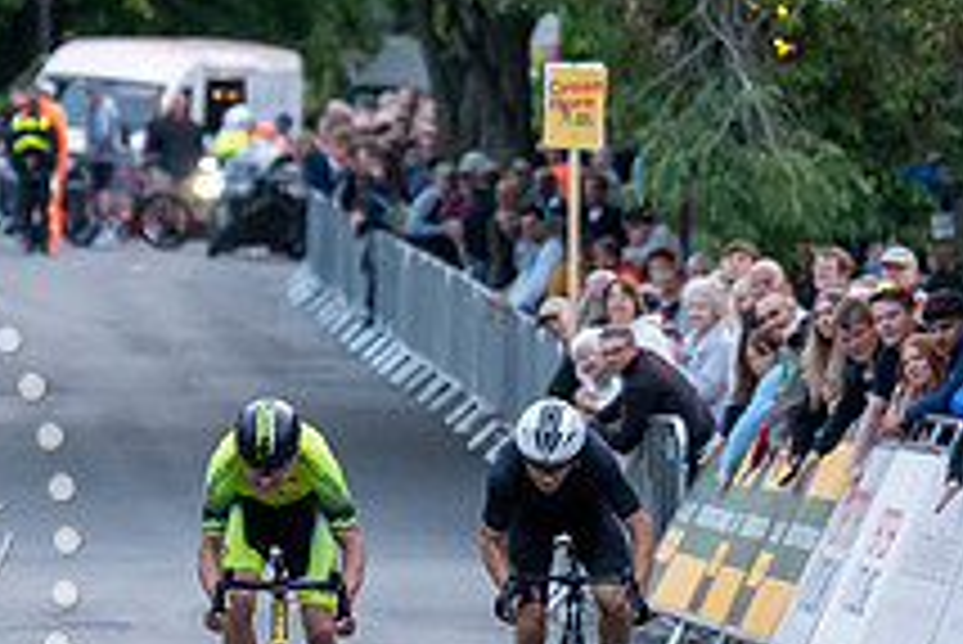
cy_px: 321
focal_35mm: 565
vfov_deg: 2.4
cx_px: 717
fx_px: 15123
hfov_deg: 3.6
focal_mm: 144
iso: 3200
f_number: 2.8
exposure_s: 1/1000
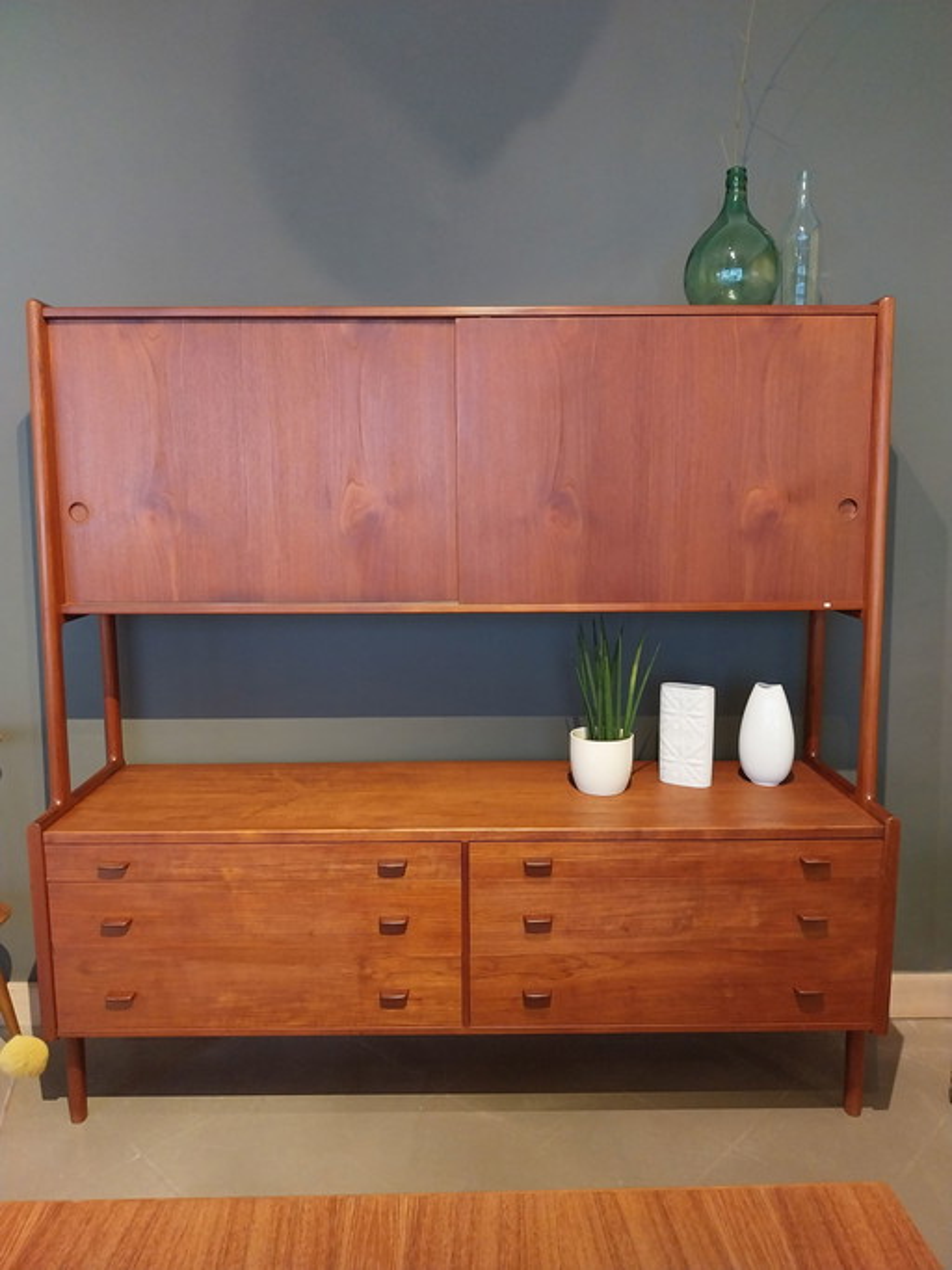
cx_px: 476
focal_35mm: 26
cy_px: 635
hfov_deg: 53.0
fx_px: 954
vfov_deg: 67.3
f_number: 1.8
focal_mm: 4
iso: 400
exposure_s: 1/25
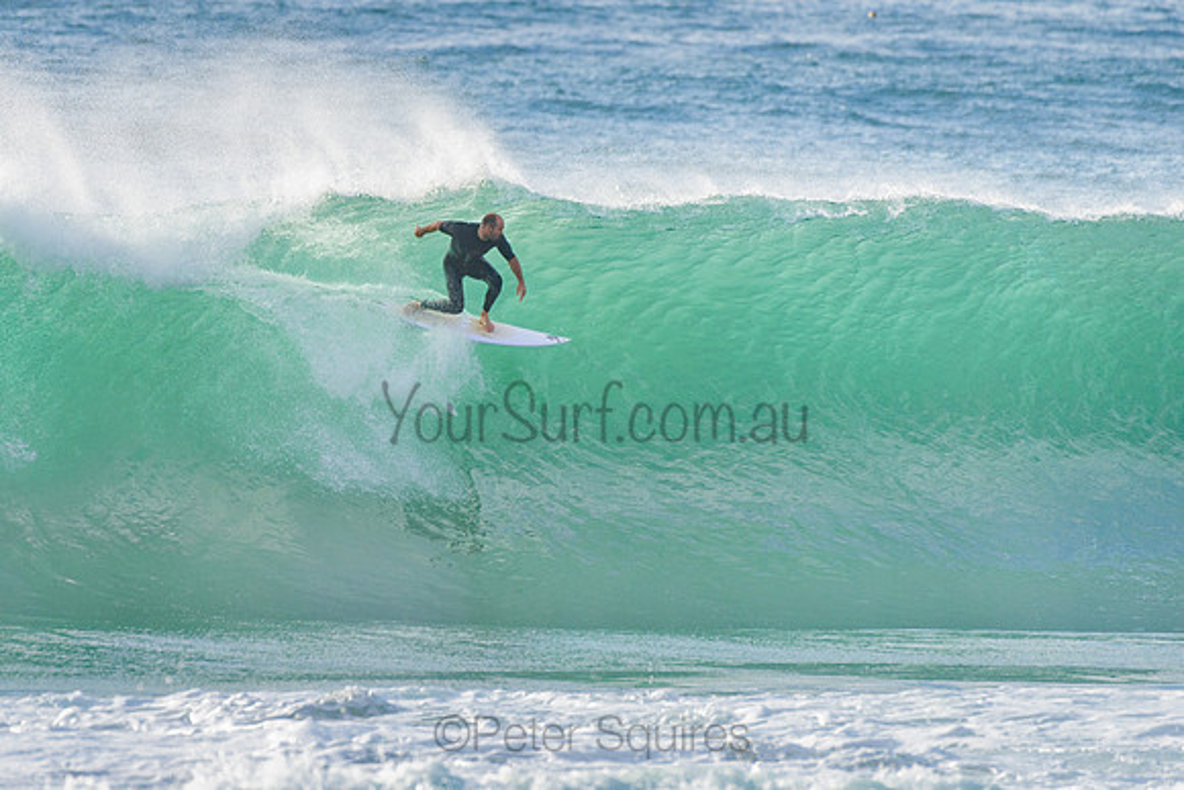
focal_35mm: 612
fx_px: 20141
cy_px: 314
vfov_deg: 2.2
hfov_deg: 3.4
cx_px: 459
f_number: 5.6
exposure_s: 1/2000
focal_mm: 500
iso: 450
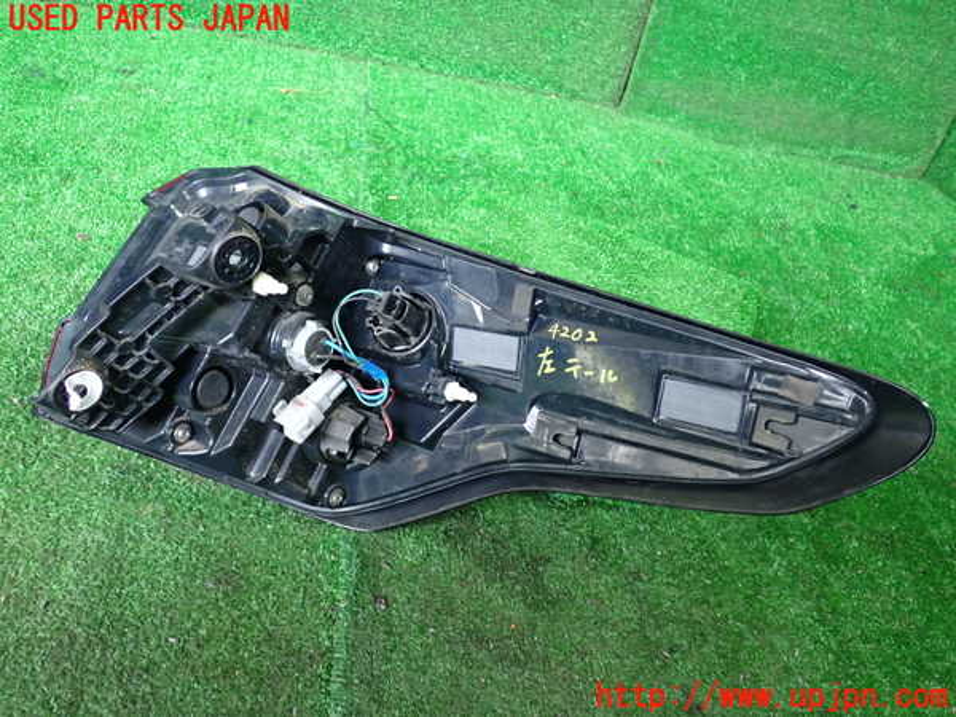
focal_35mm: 30
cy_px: 358
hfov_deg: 60.0
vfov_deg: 46.8
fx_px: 829
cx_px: 478
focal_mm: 5.4
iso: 640
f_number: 2.3
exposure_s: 1/30
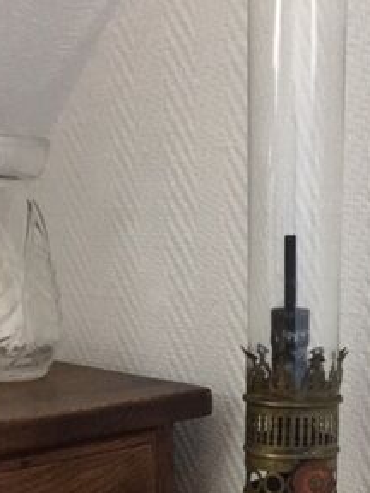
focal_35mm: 69
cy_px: 425
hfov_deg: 21.0
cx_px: 310
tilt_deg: -13.3
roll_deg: +0.1
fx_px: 983
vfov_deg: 27.4
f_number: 2.4
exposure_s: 1/33
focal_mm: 3.3
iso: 64
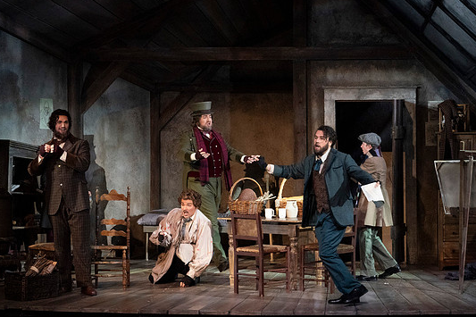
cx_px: 247
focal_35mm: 147
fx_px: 1943
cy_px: 153
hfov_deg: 14.0
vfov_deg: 9.3
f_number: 10
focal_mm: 135
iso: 16000
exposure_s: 1/320
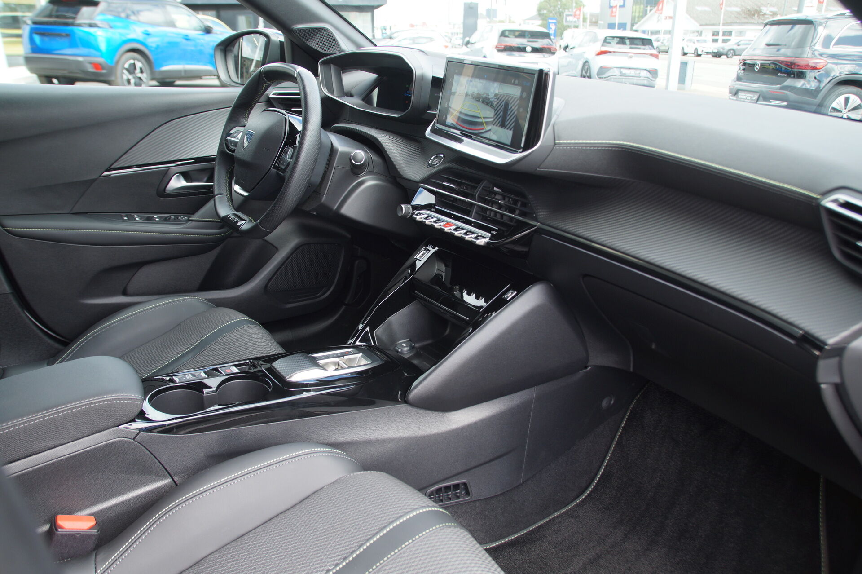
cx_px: 431
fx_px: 646
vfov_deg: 47.9
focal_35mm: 27
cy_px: 287
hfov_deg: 67.4
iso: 100
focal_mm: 18
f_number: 4.5
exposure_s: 1/50
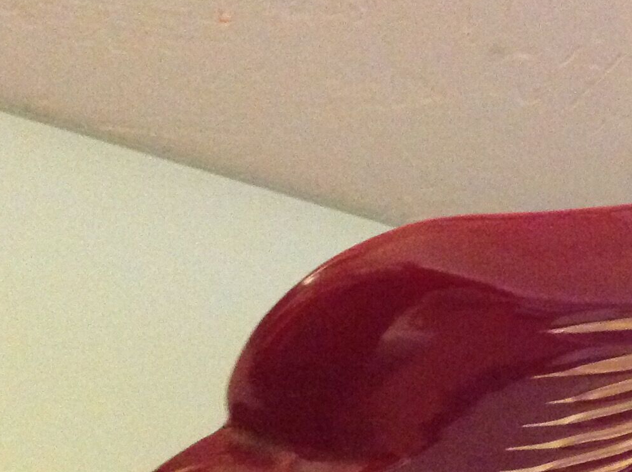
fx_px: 1659
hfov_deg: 20.7
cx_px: 675
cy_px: 447
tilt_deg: -40.6
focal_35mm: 91
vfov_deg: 15.9
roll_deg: -37.2
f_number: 2.4
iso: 800
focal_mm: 4.28
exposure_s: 1/15
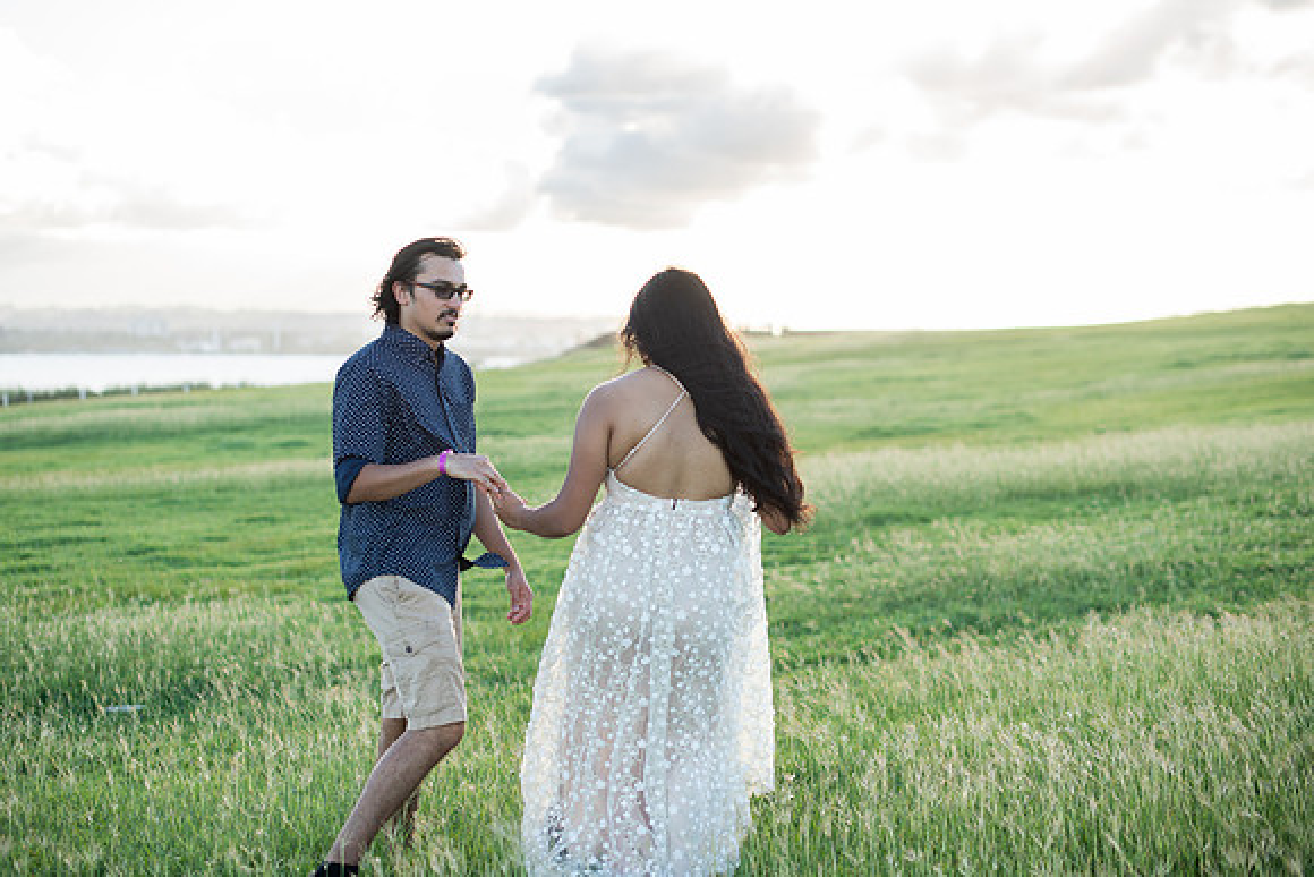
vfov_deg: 24.4
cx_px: 641
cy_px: 439
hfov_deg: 35.9
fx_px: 2026
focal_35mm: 56
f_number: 2.2
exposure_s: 1/640
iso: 100
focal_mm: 50
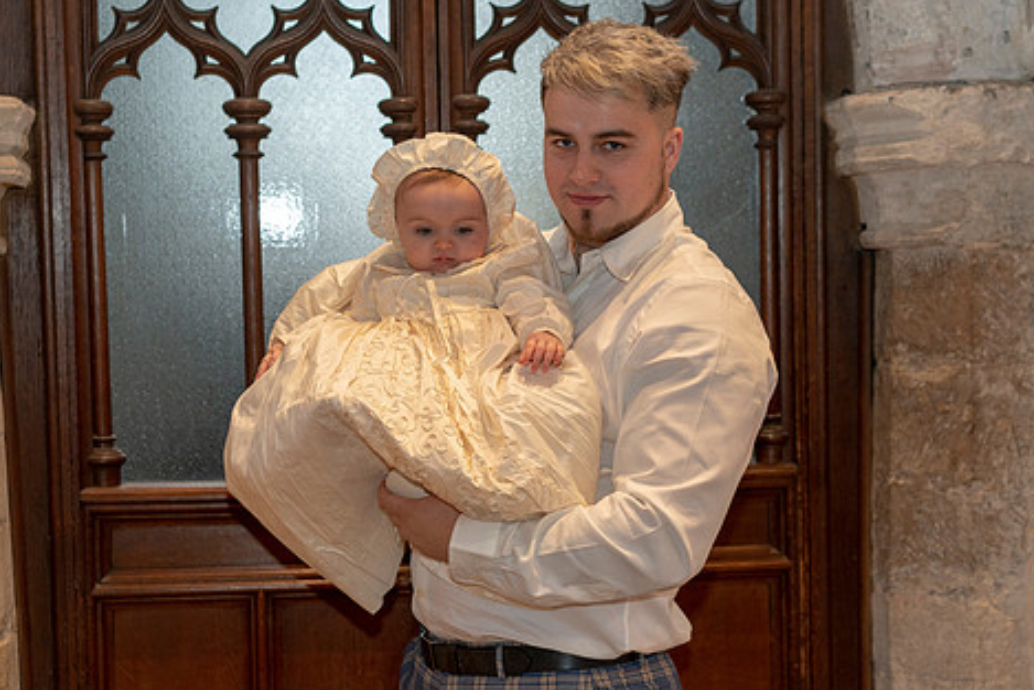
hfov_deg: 29.6
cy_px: 367
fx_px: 1954
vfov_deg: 20.0
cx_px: 492
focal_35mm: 68
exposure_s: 1/160
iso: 1600
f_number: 4
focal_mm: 55
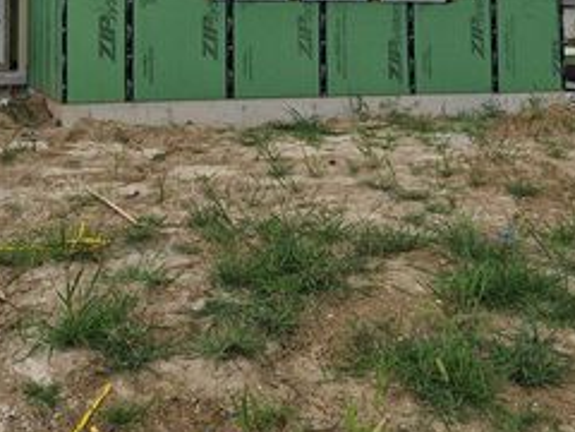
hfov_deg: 39.5
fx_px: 797
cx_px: 228
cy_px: 11
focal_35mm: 48
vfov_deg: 28.6
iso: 80
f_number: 1.8
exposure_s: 1/3336
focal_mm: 5.4
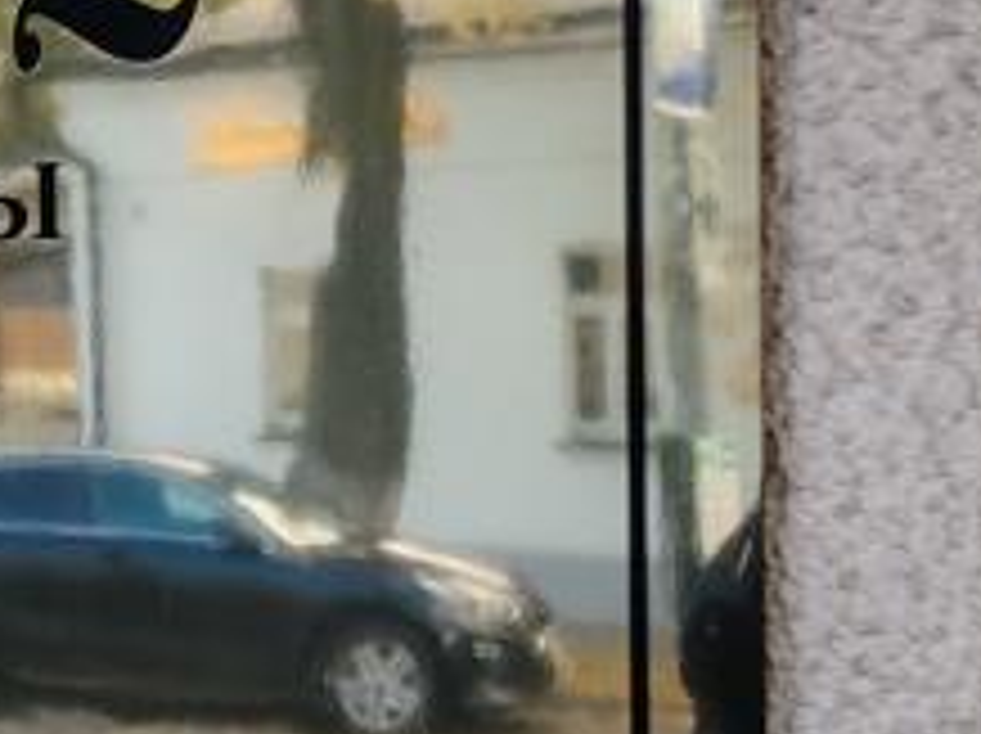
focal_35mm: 127
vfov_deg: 11.6
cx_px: -968
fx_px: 3595
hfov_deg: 13.4
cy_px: 482
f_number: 1.9
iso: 50
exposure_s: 1/140
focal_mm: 6.12
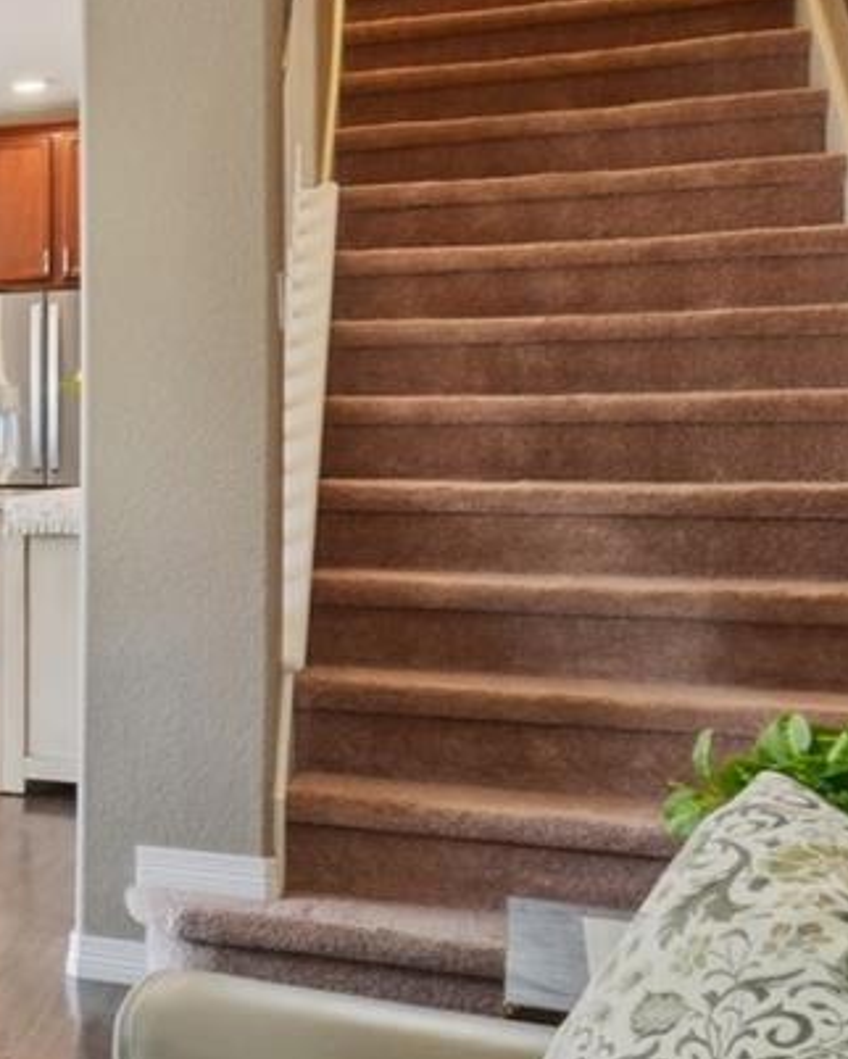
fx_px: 1755
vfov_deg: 33.6
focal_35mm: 56
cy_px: 501
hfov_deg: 16.5
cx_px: -1035
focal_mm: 10
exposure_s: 1/15
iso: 400
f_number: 8
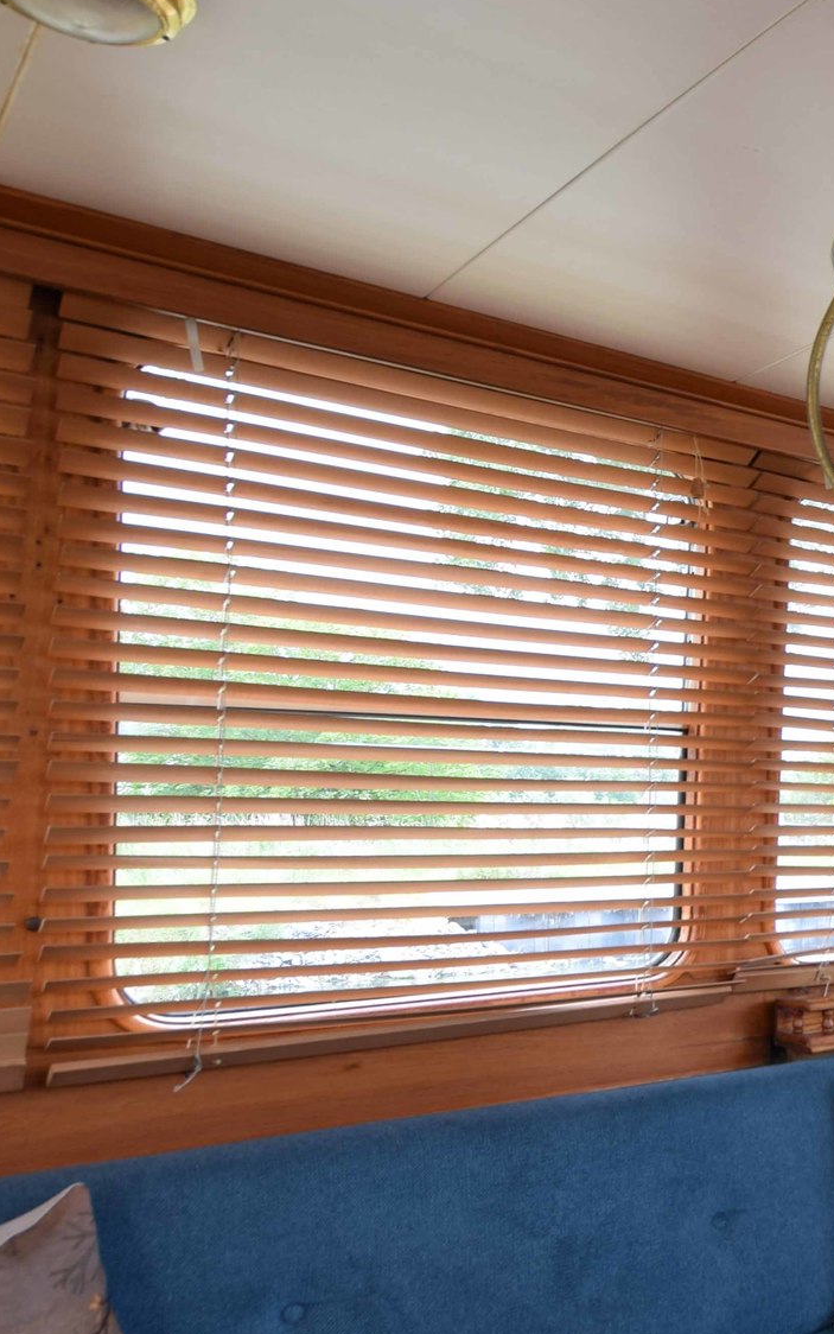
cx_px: 1193
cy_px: 801
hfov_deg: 27.8
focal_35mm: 34
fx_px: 1236
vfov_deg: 56.3
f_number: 5.6
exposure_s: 1/15
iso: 100
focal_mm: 10
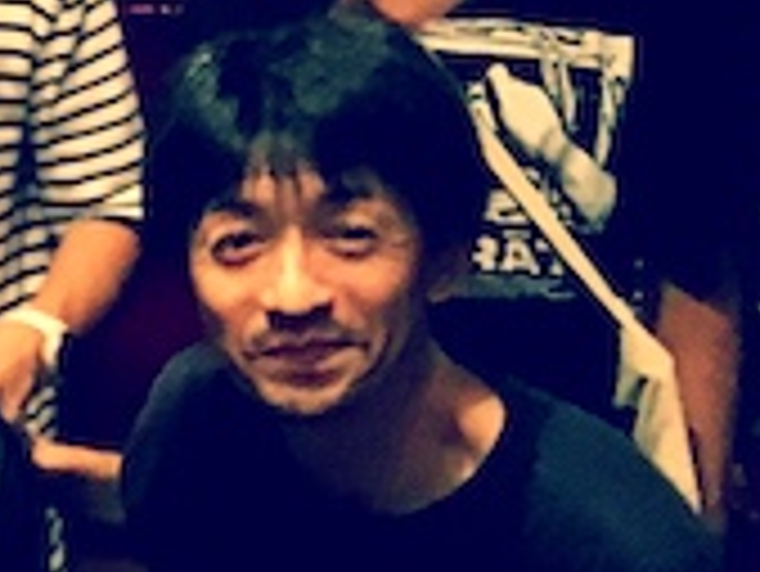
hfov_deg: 16.3
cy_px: 297
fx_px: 2417
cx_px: -373
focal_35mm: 110
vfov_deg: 13.5
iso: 250
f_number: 2.4
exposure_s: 1/15
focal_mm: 3.3
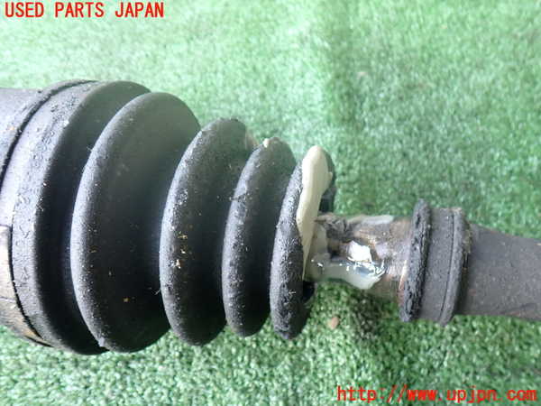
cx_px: 270
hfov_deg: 60.0
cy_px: 203
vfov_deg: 46.8
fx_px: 469
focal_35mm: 30
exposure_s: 1/50
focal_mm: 5.4
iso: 200
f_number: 2.3
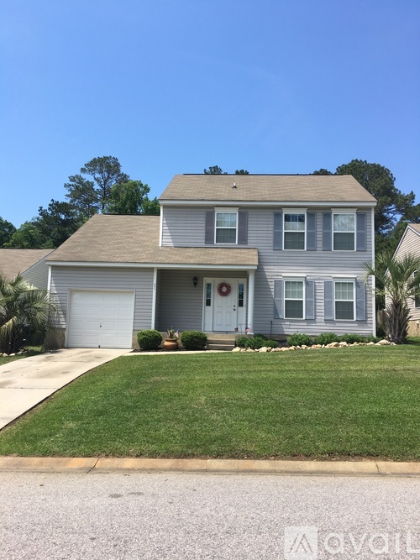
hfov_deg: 48.2
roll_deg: -1.5
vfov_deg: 61.7
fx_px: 469
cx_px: 210
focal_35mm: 29
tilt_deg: +8.5
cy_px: 280
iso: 25
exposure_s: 1/1148
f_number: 2.2
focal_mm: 4.15
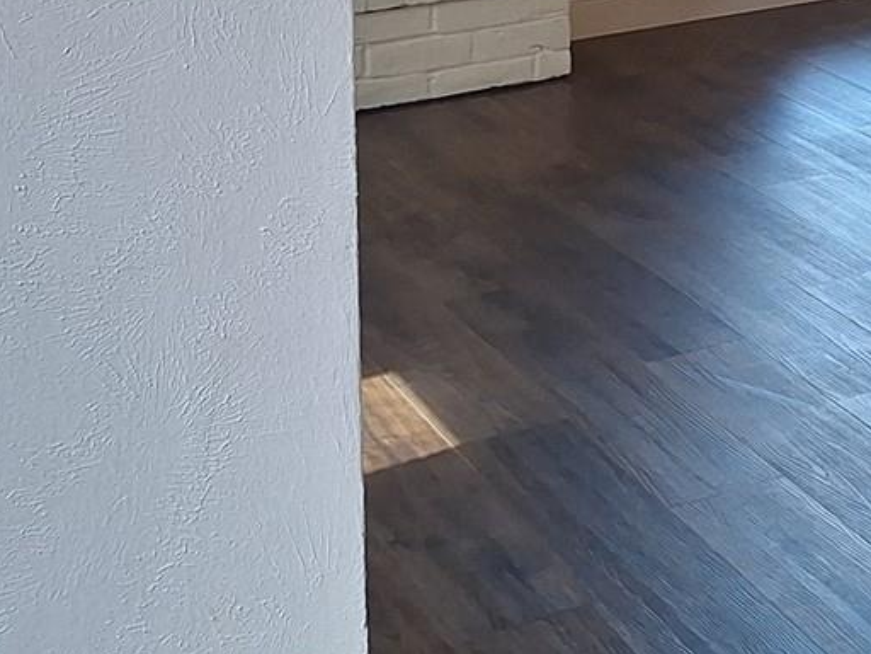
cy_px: -511
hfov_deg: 17.5
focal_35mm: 92
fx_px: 2315
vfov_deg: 14.3
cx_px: 1543
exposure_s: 1/120
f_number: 1.8
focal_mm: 5.54
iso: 64
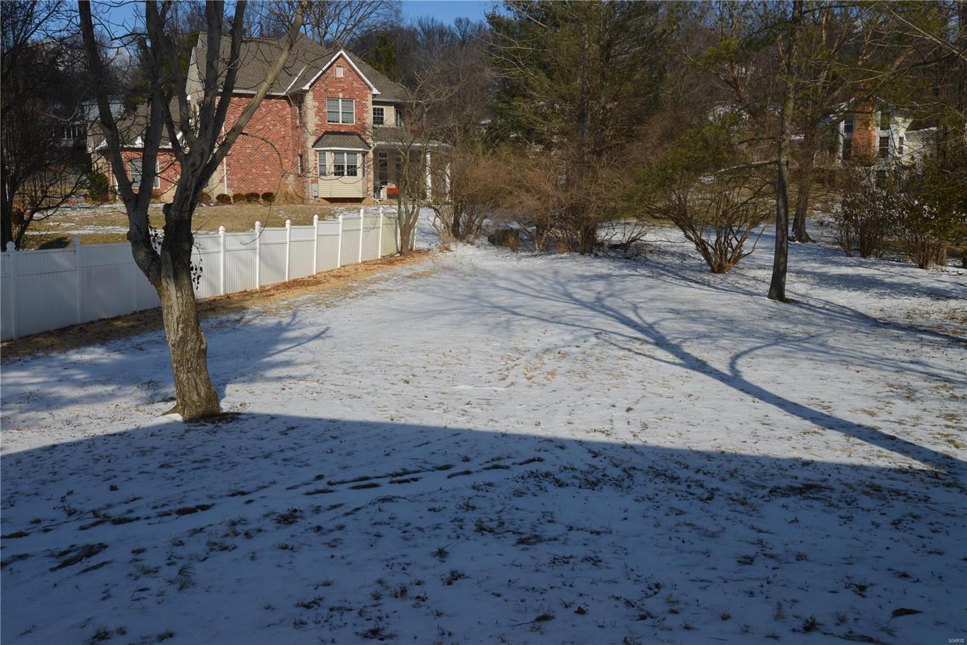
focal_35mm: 32
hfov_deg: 58.7
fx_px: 860
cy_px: 322
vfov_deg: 41.1
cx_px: 484
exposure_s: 1/200
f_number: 13
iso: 100
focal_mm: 32
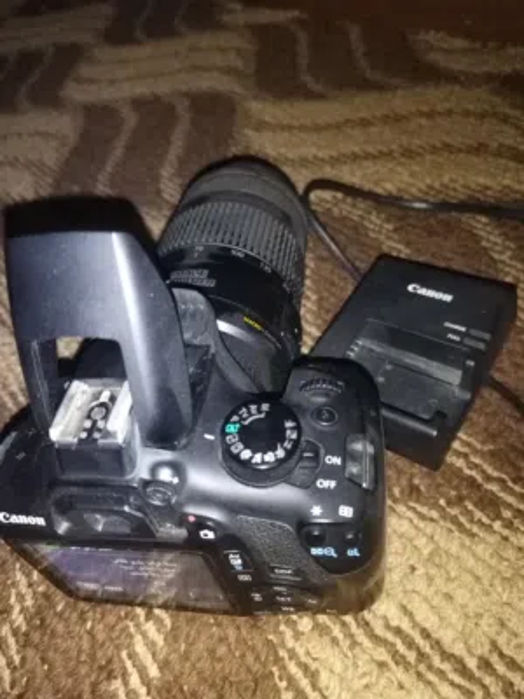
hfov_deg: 53.1
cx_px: 262
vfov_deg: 67.3
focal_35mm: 26
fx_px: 525
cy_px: 350
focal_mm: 6.24
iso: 1848
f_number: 1.8
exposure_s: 1/100
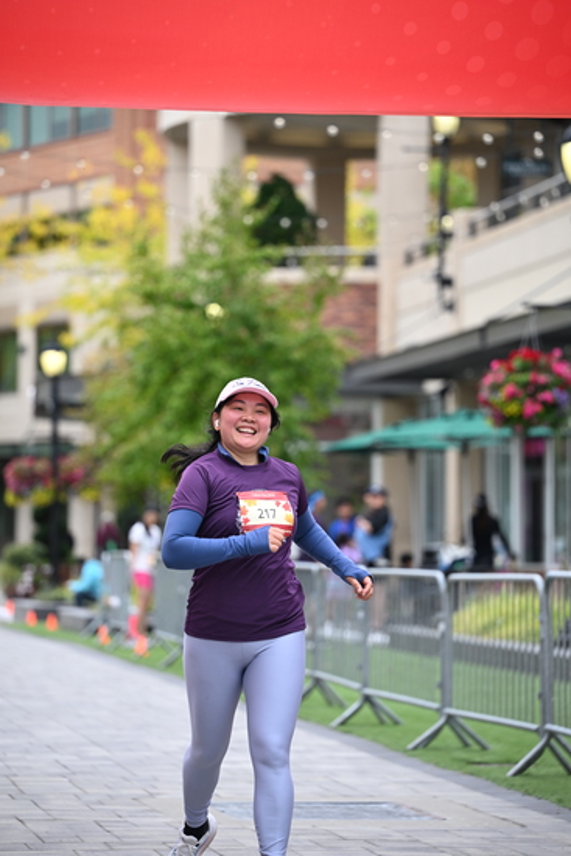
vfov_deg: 16.4
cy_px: 428
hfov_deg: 11.0
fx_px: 2972
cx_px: 286
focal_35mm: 125
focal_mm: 125
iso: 640
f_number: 2.8
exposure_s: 1/2000
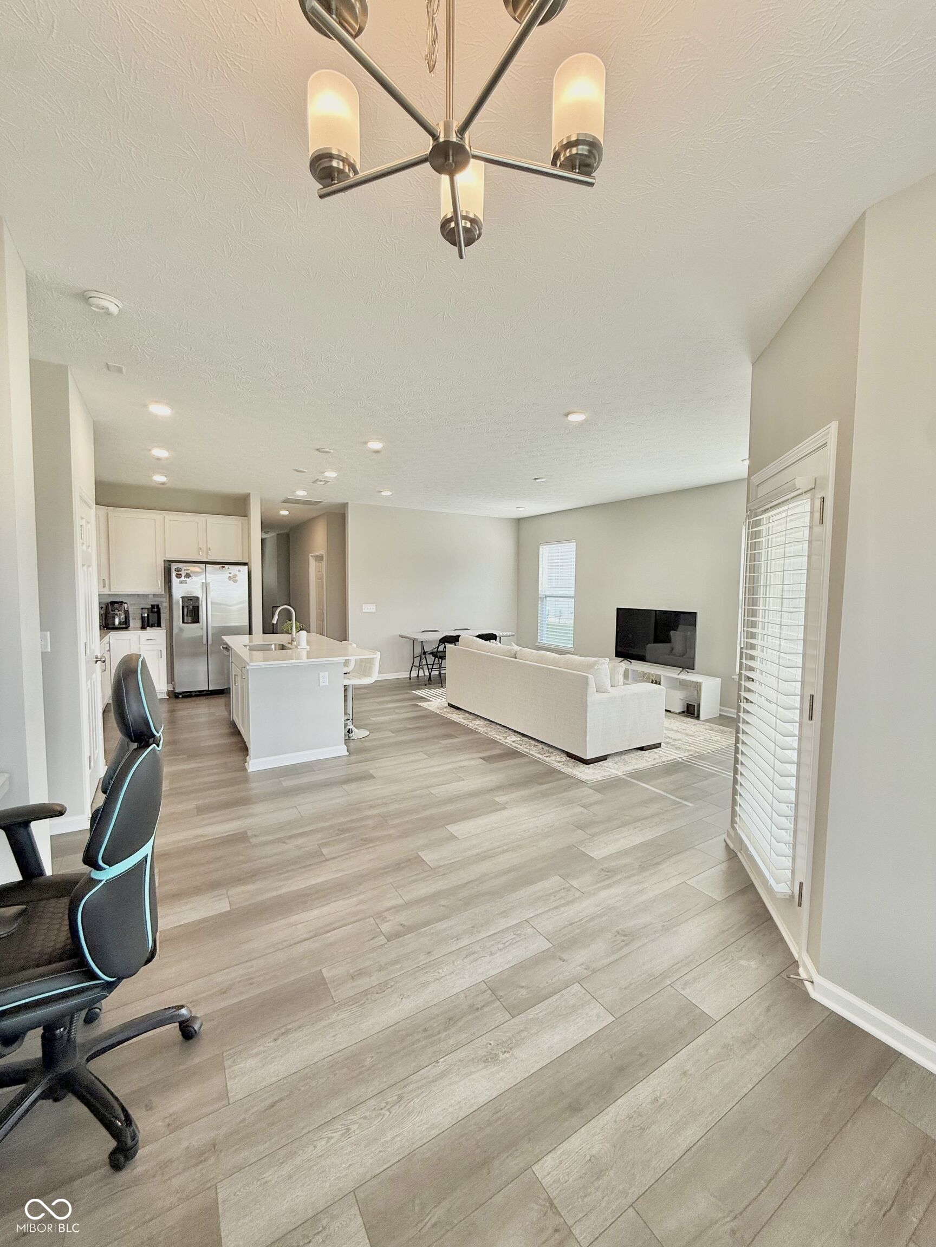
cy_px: 624
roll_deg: -0.9
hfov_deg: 85.7
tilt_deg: -2.4
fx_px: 505
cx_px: 468
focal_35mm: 14
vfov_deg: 102.1
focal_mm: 2.22
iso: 64
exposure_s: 1/128
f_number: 2.2
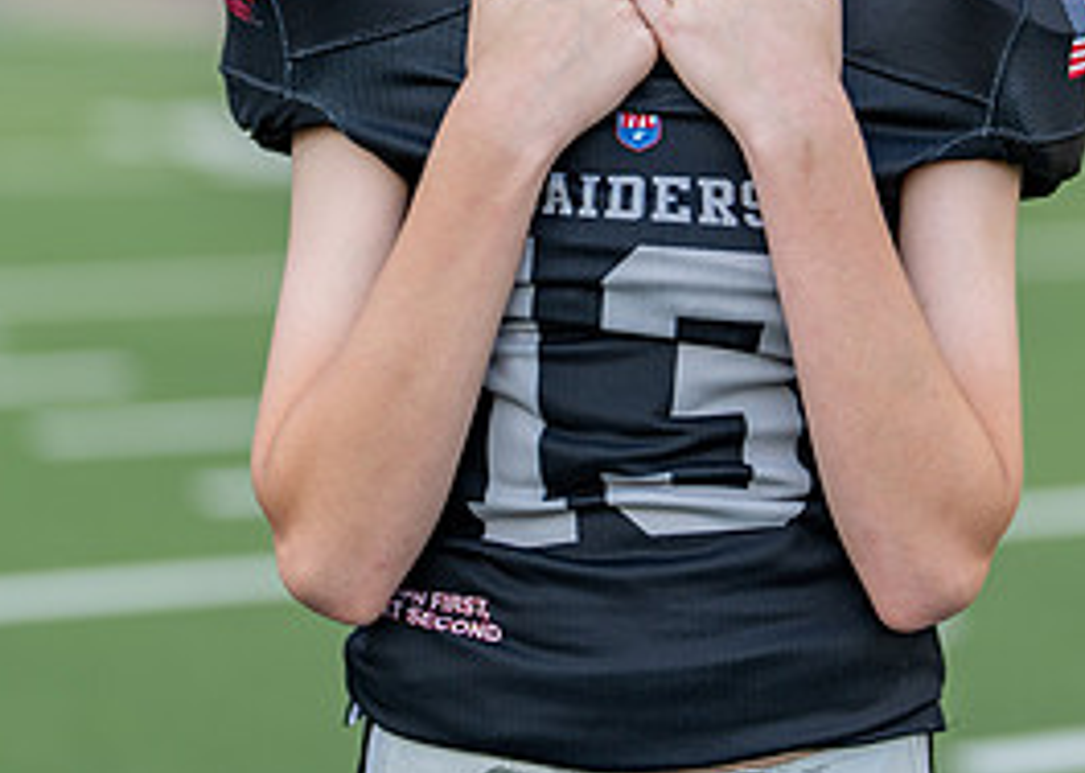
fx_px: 3879
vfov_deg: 11.3
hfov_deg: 15.9
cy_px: 61
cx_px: 635
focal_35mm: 126
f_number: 1.2
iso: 100
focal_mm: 50
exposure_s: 1/1600
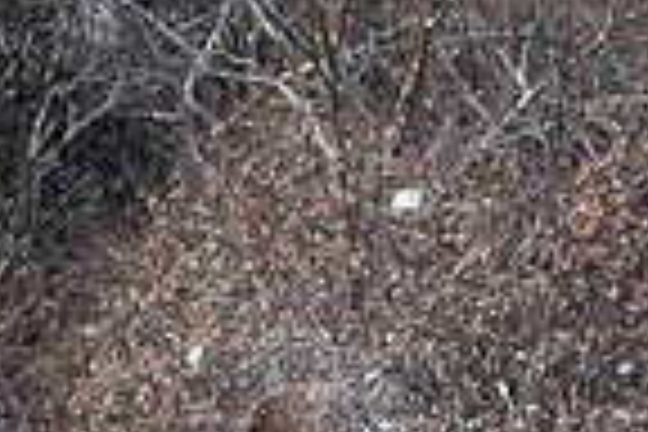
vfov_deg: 4.2
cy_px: 781
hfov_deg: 6.4
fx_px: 5814
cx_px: 657
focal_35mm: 323
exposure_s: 1/1000
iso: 640
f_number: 14
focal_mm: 80
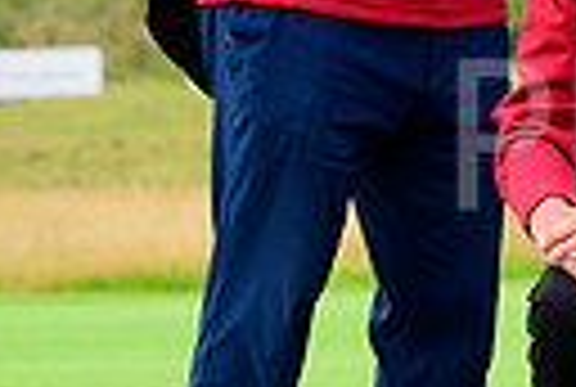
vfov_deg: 3.1
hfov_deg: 4.5
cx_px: 1040
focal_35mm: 452
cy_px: -74
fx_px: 7249
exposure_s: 1/800
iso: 1000
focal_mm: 100
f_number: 5.6
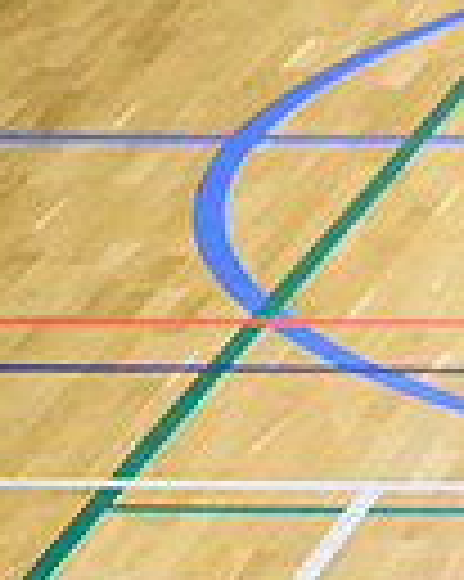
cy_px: 785
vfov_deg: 4.0
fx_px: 8370
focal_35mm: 487
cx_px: 1194
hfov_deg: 3.1
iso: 5000
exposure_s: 1/1000
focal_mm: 115
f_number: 2.8
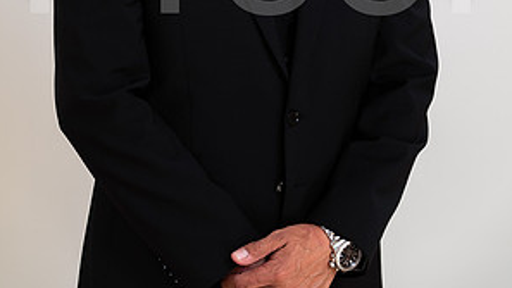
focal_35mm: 135
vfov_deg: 8.9
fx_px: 1833
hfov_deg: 15.9
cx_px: 255
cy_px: -55
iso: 50
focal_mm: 85
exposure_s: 1/160
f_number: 2.8
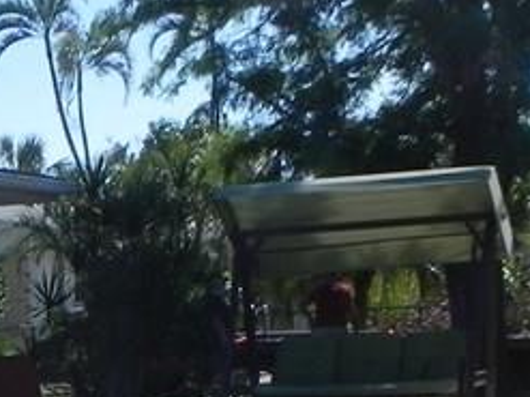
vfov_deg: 12.5
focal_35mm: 108
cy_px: 717
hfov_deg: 17.2
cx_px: -152
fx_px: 1653
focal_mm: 4.6
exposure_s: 1/424
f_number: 7.1
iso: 160
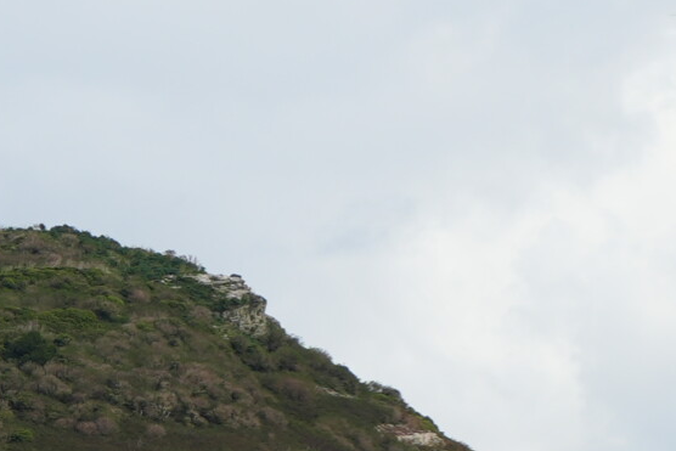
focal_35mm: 488
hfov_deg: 4.2
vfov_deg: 2.8
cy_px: 556
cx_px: -598
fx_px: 9165
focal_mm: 71
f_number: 8
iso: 100
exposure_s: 1/200
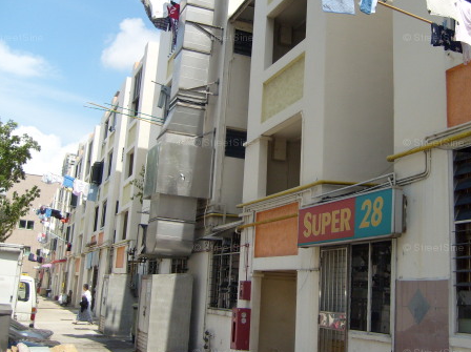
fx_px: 584
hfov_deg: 43.8
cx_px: 271
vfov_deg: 33.4
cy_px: 144
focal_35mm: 43
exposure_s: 1/250
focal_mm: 5.8
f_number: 7.1
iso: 80
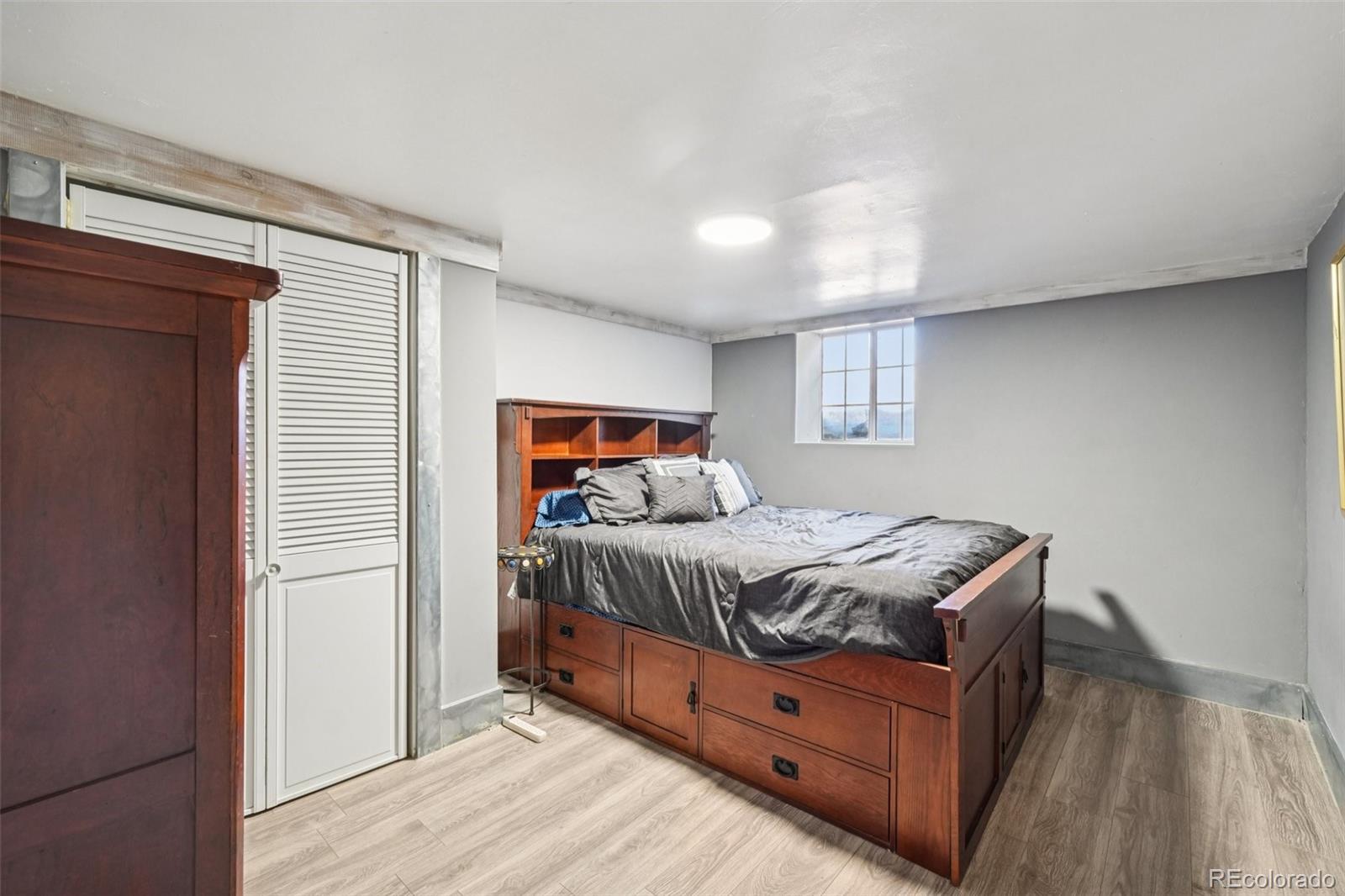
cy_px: 448
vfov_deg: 77.3
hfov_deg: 100.4
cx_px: 672
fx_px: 560
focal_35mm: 15
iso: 800
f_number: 8
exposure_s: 1/2
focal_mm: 10
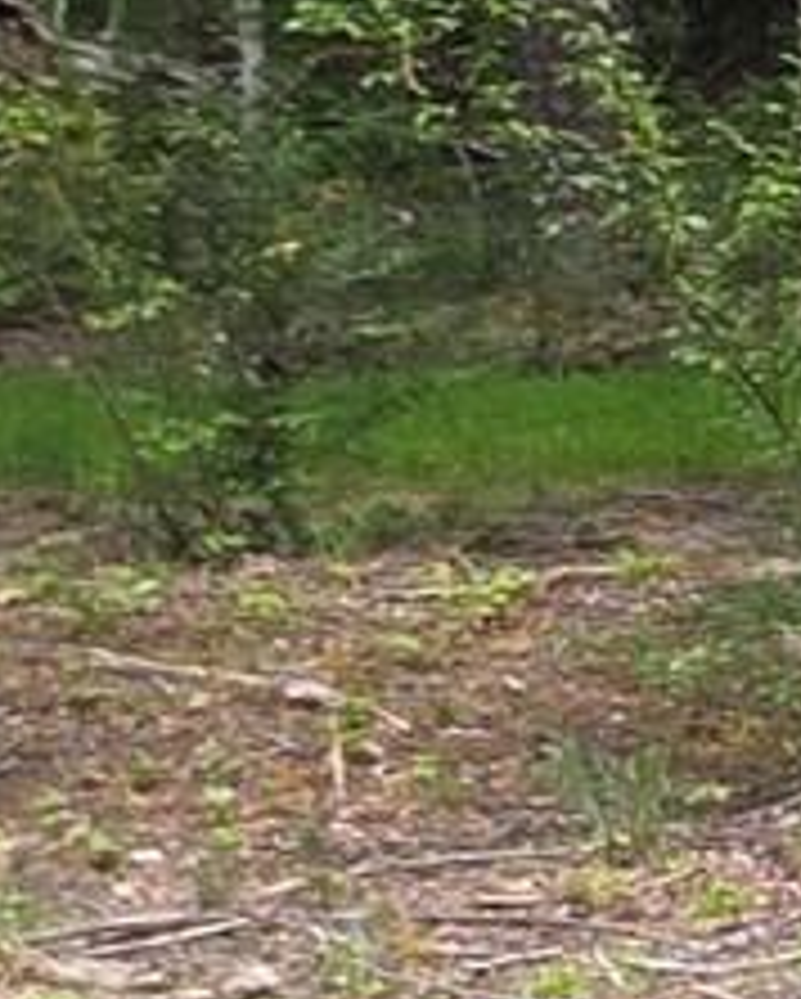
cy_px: 490
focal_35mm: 117
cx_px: 3658
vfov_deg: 16.4
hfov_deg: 7.0
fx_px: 3462
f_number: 1.9
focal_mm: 2.2
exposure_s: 1/628
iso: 40
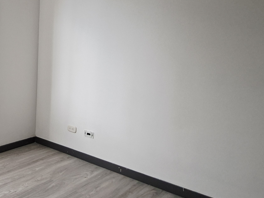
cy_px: 83
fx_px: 236
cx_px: 0
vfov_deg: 45.3
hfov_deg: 48.1
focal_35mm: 31
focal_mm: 1.74
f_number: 2.2
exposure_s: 1/40
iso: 40
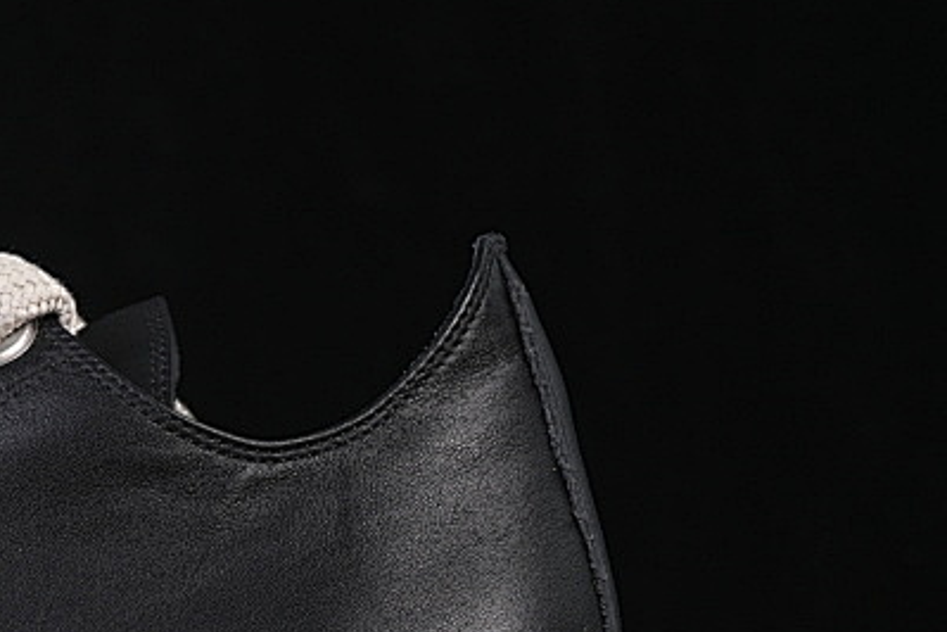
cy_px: 516
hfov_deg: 10.0
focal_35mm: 203
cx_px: -240
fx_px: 5340
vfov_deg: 6.8
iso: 160
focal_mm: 50
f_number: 6.3
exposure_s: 1/60
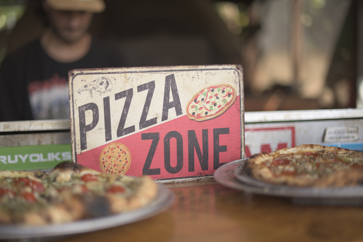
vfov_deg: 27.0
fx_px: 504
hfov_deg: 39.6
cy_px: 121
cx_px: 182
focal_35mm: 50
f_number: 1.4
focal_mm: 50
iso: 200
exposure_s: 1/1000
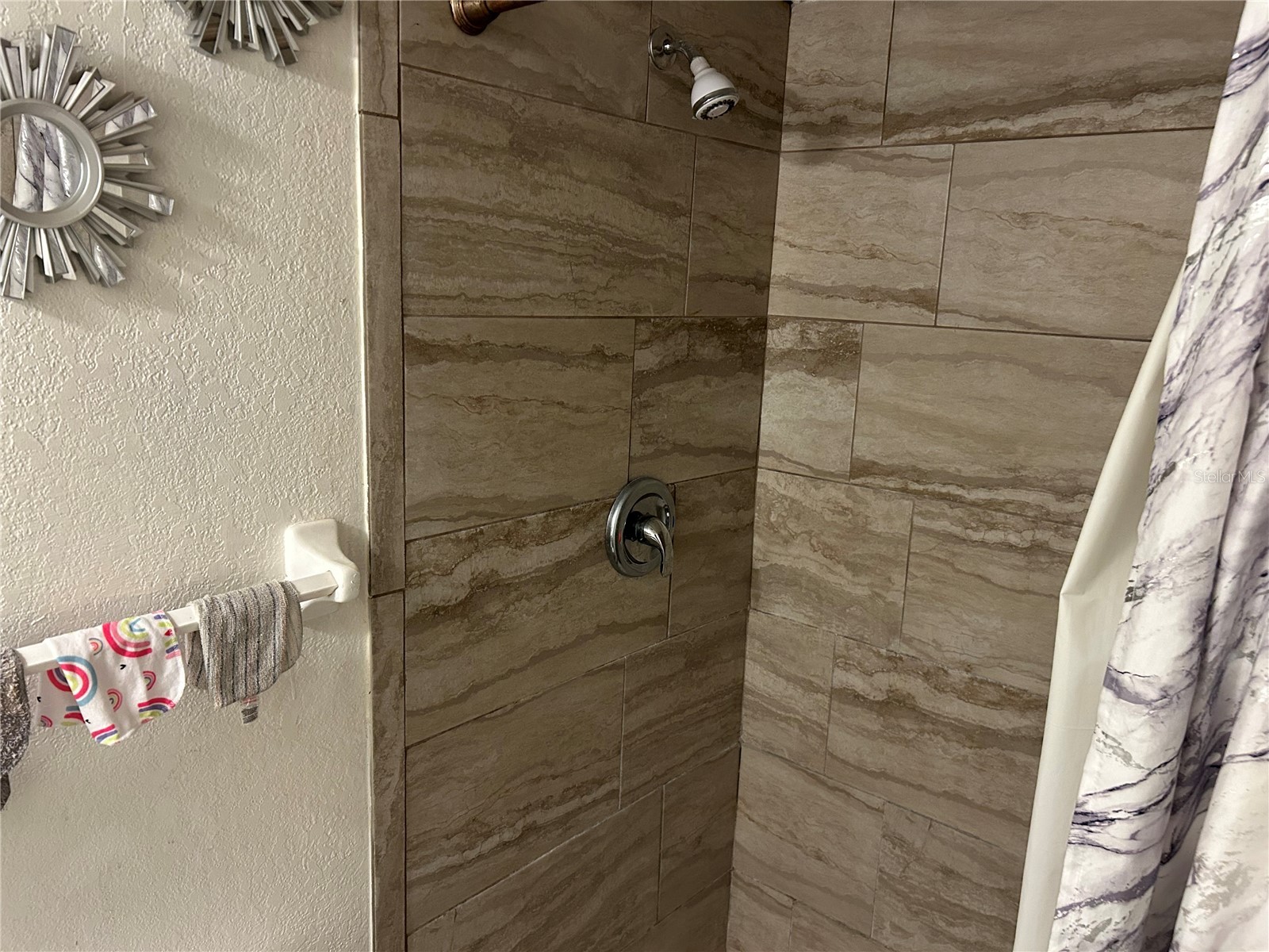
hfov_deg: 67.3
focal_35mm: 26
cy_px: 476
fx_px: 953
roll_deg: -2.0
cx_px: 634
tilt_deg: -12.9
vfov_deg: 53.1
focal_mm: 5.7
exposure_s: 1/60
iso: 320
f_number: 1.5
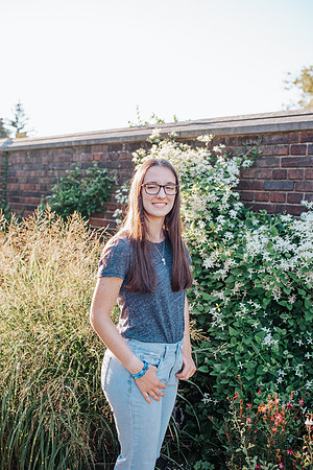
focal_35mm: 35
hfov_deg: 37.9
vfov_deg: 54.4
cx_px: 156
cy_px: 235
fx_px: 456
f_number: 2.8
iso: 220
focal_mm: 35
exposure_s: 1/500
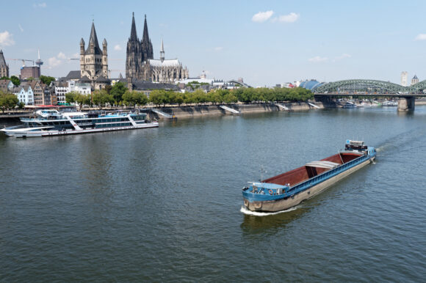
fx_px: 414
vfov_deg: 37.8
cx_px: 213
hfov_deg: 54.5
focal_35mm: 35
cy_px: 142
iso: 220
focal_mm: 35
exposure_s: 1/160
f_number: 10
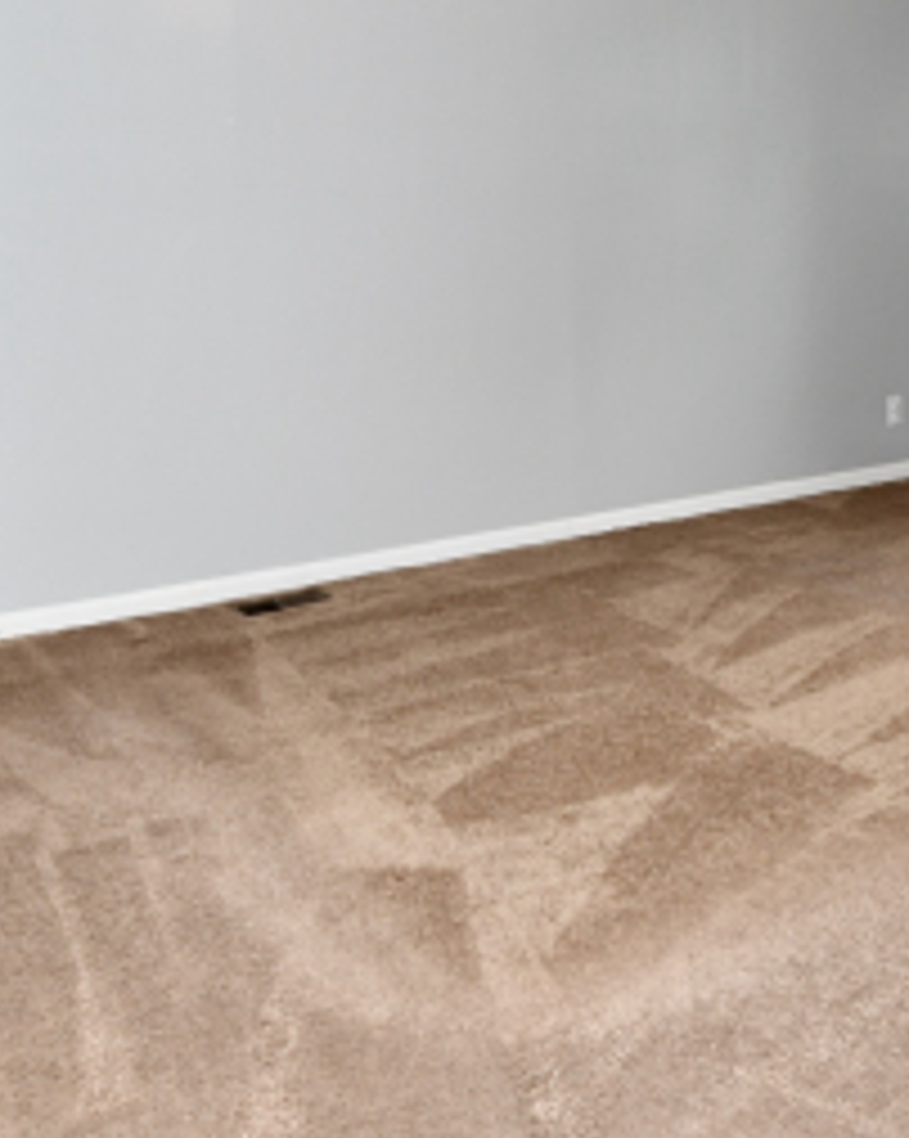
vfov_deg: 44.2
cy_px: 202
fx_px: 1313
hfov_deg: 38.2
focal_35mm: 39
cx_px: 454
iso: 640
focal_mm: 14
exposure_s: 1/60
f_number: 6.3
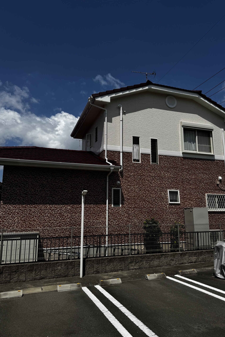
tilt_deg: +10.6
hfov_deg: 51.3
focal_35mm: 25
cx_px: 117
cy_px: 169
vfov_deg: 71.5
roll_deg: +0.3
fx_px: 234
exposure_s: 1/9009
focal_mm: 6.76
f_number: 1.78
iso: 80
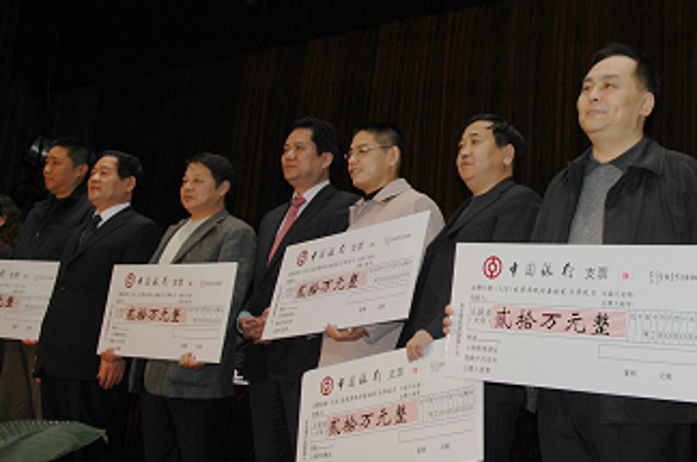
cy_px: 153
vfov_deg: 26.2
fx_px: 986
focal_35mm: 51
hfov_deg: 37.9
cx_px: 527
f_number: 3.8
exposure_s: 1/60
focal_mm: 22
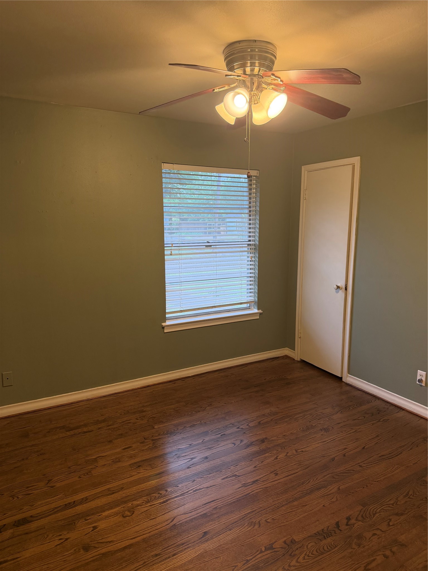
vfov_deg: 71.6
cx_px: 214
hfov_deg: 56.8
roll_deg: +0.2
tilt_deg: -10.2
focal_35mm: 24
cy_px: 286
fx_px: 396
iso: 200
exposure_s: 1/120
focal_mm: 6.76
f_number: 1.78
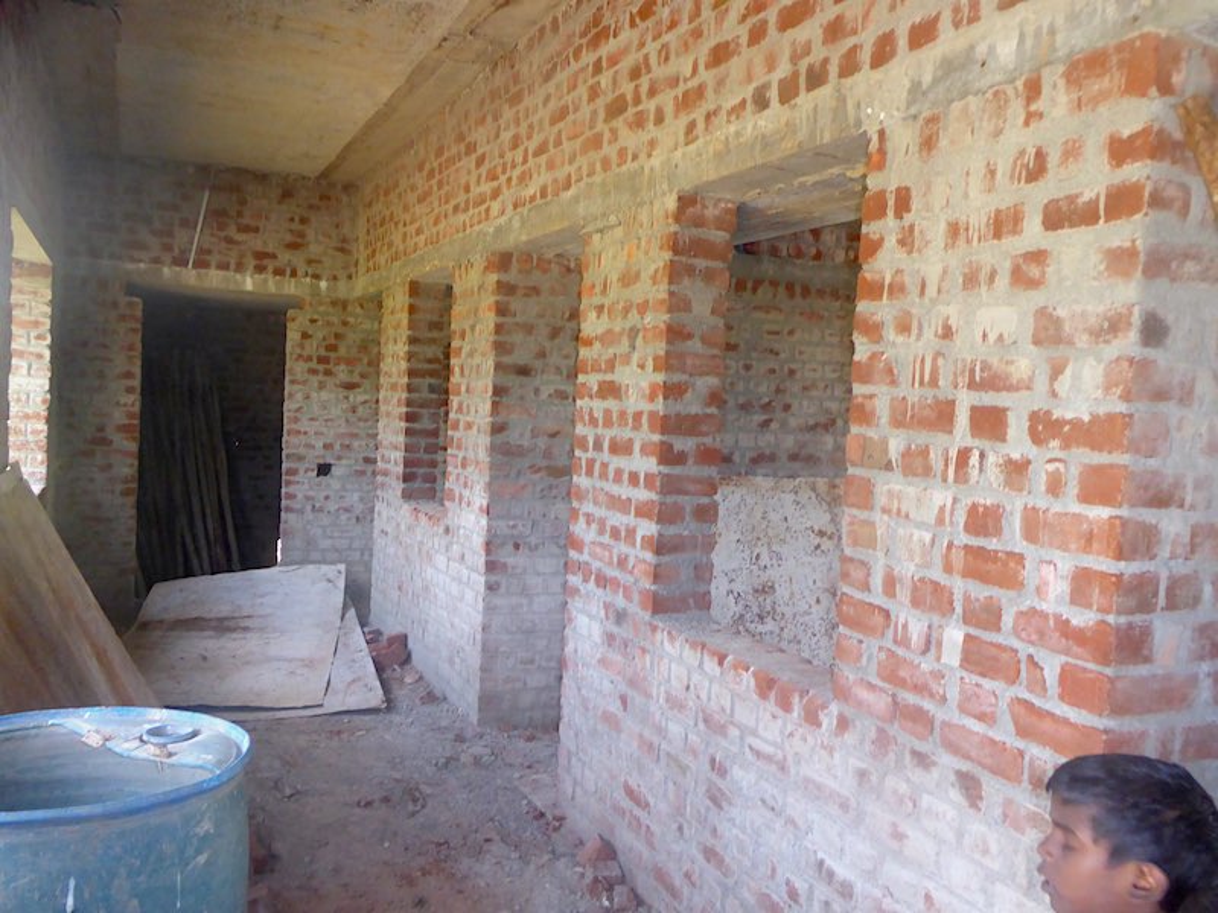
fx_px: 1020
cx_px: 609
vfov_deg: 48.2
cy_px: 456
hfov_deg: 61.7
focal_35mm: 29
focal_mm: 5
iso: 320
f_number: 3.5
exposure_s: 1/60
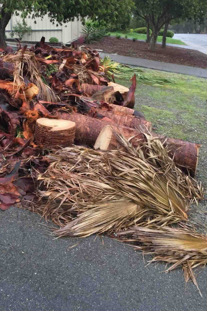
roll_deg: -0.1
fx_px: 353
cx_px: 52
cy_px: 107
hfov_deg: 32.0
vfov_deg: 46.8
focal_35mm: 41
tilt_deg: -11.1
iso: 32
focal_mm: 4.15
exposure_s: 1/50
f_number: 2.2
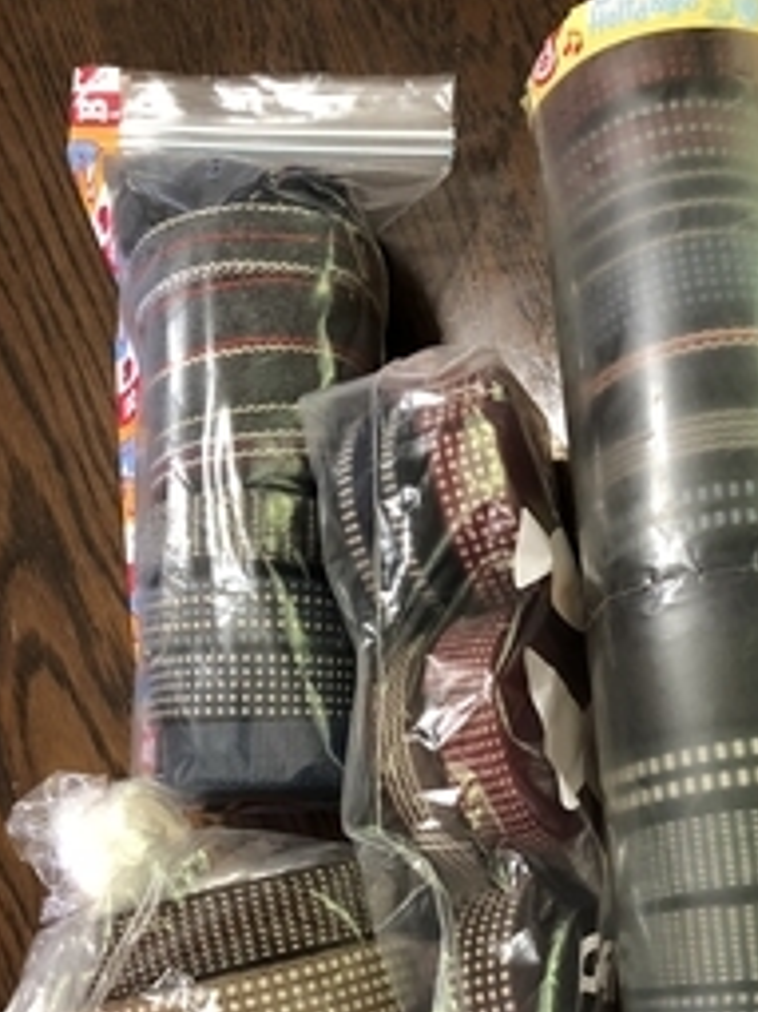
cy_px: 774
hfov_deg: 32.7
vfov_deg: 41.5
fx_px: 1286
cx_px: 484
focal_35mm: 44
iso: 80
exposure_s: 1/15
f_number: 1.8
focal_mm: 3.99
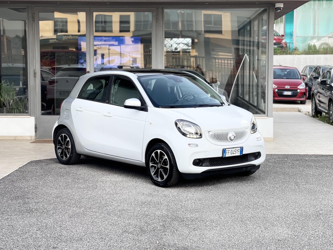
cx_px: 166
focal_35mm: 64
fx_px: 616
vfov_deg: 22.9
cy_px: 125
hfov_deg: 30.3
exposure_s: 1/121
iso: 25
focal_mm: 7.5
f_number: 2.2
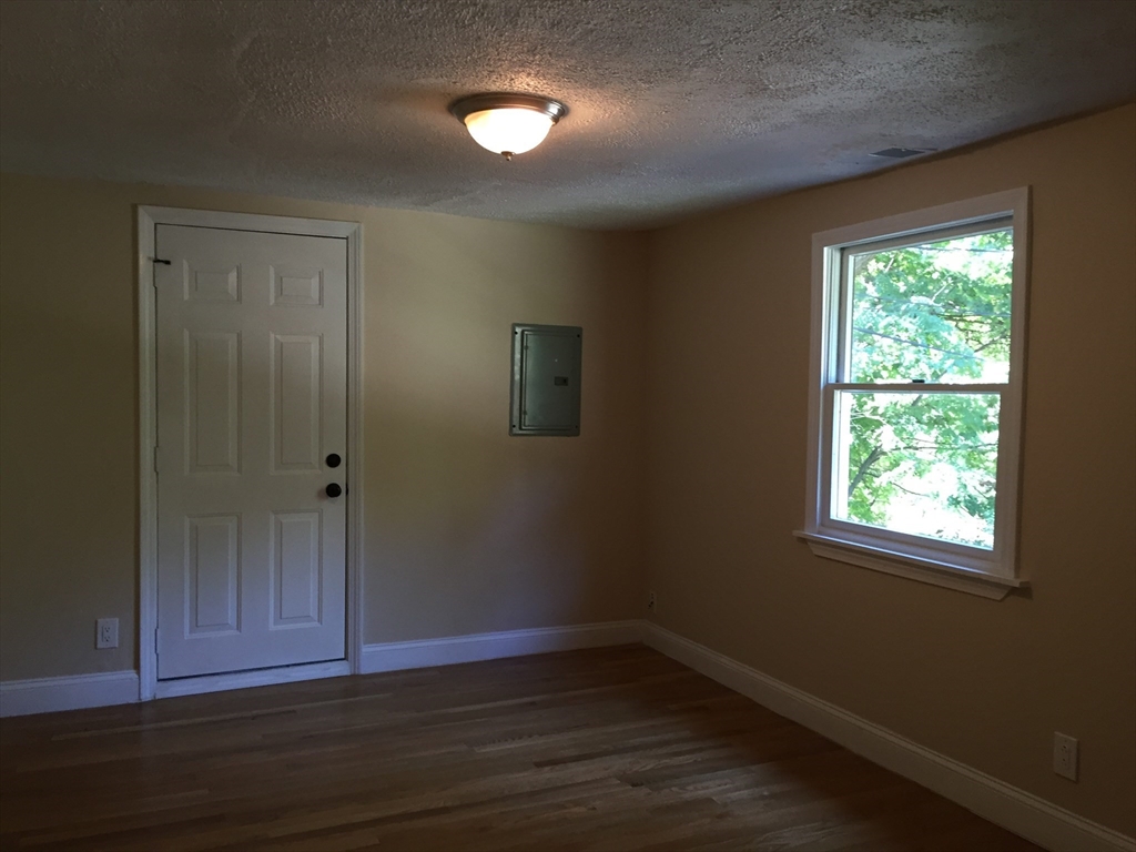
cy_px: 426
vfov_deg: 48.2
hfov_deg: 61.7
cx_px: 568
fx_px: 952
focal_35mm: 29
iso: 100
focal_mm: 4.15
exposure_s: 1/30
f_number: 2.2
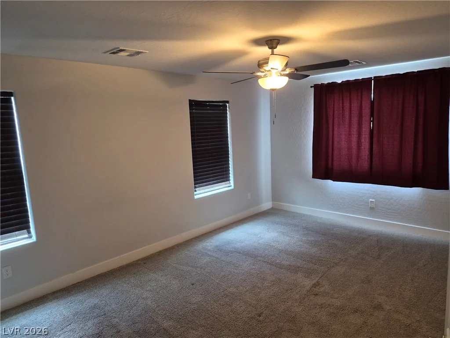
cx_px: 225
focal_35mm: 23
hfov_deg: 73.9
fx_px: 299
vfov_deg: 58.9
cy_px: 169
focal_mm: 5.4
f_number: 1.8
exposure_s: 1/120
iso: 400
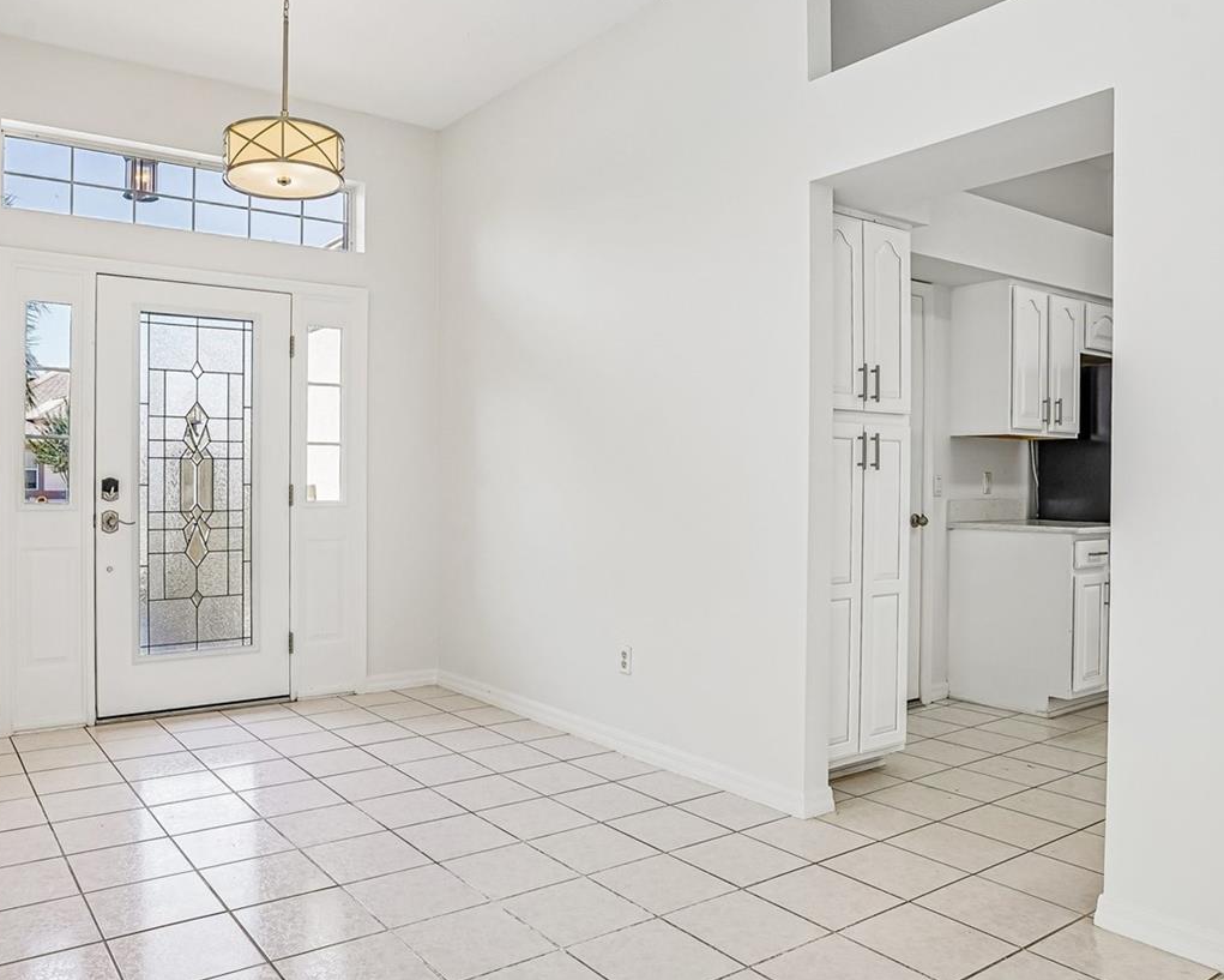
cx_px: 500
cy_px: 489
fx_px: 906
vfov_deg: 56.8
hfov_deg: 67.5
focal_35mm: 25
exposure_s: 1/15
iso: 100
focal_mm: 17
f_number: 9
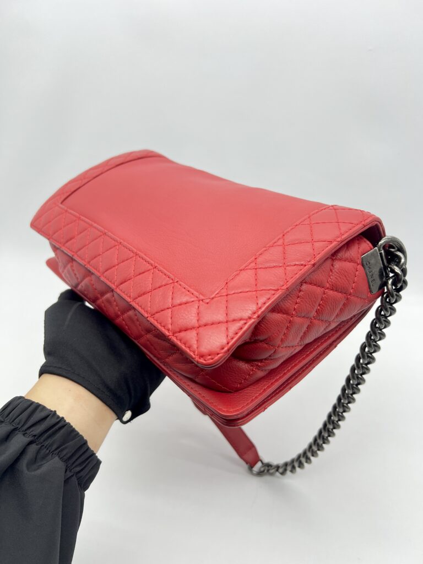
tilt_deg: -30.0
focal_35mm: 26
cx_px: 212
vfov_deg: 67.3
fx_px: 424
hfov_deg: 53.1
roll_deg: +1.0
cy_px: 282
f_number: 1.5
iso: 50
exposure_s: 1/100
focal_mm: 5.7
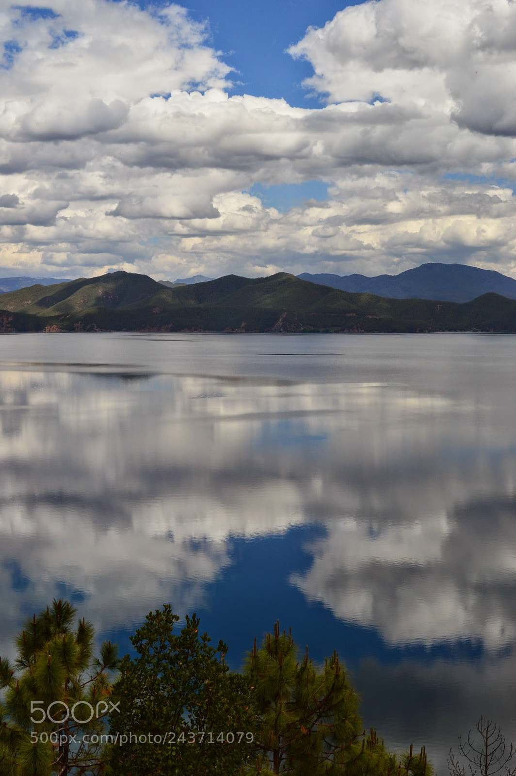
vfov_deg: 36.9
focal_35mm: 54
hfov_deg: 25.0
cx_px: 258
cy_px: 388
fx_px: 1163
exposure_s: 1/500
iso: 280
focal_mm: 36
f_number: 11
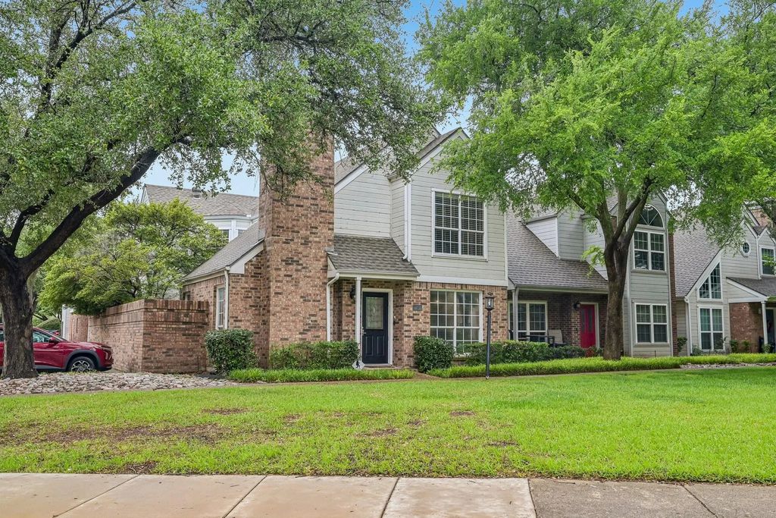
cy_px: 259
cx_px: 388
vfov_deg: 43.6
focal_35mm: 30
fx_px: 647
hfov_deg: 61.9
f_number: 8
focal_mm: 30
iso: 400
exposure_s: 1/125
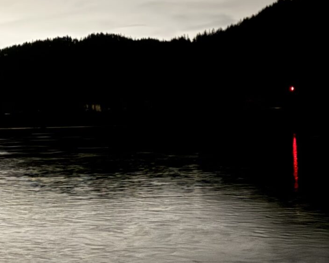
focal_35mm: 85
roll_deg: +1.1
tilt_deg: +1.2
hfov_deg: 21.2
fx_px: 827
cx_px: -44
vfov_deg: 18.0
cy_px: 110
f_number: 1.78
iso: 2500
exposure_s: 1/2
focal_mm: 6.76
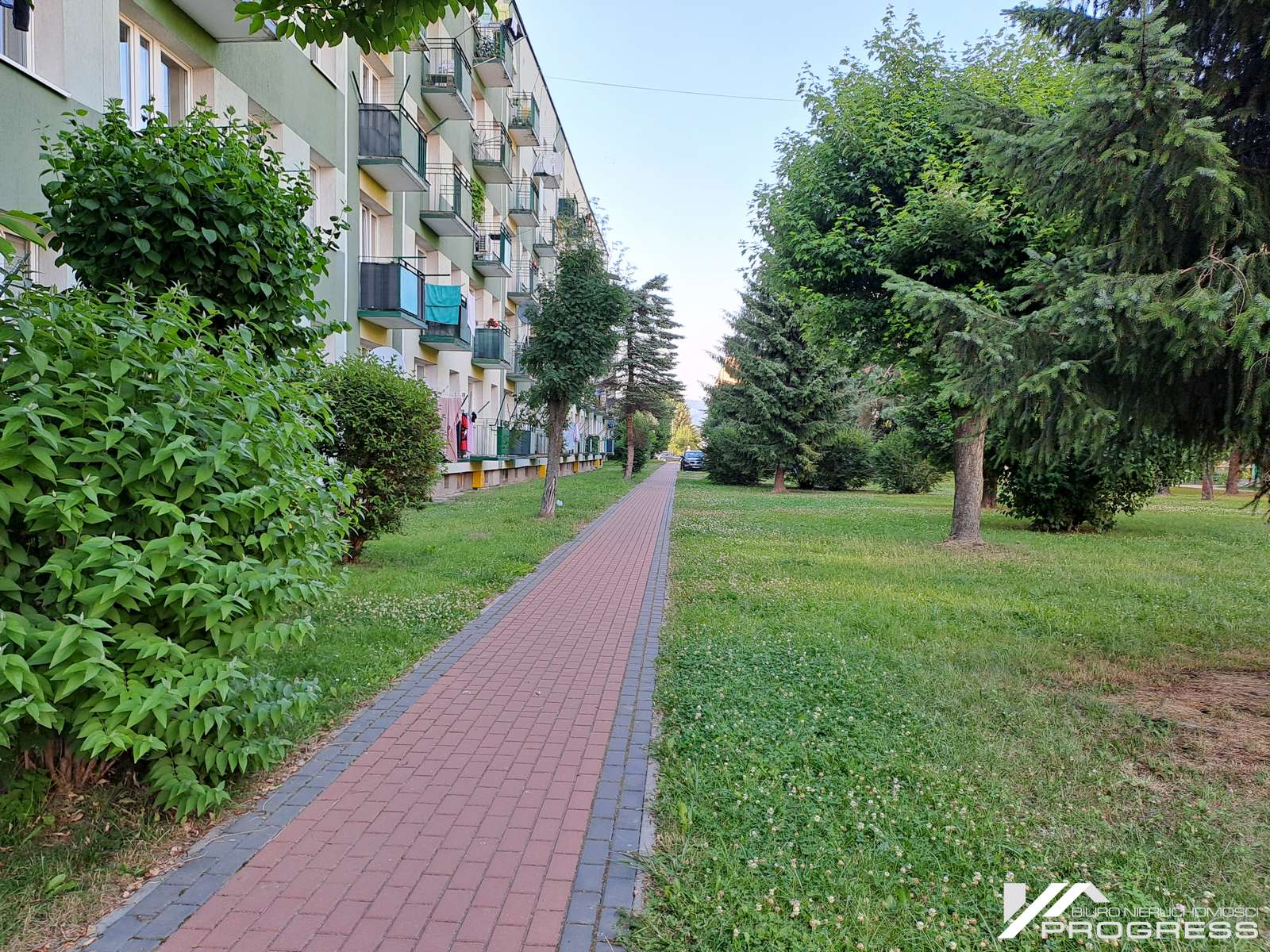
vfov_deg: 54.9
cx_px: 635
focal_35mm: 25
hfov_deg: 69.4
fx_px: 917
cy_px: 476
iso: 32
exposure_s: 1/144
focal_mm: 4.65
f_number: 1.8
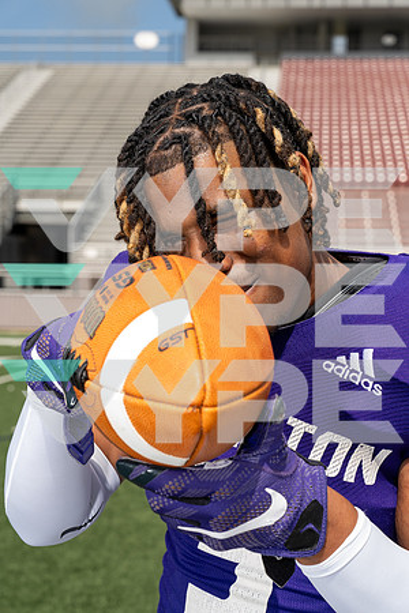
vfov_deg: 28.8
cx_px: 204
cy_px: 306
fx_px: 1193
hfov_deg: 19.5
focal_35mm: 70
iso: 100
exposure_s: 1/250
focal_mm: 70
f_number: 8
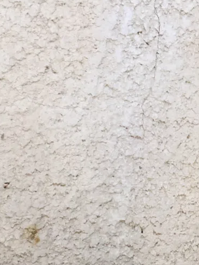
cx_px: 255
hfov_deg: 10.1
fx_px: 1103
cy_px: 309
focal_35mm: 144
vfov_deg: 13.4
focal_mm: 6
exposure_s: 1/50
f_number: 2.4
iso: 100
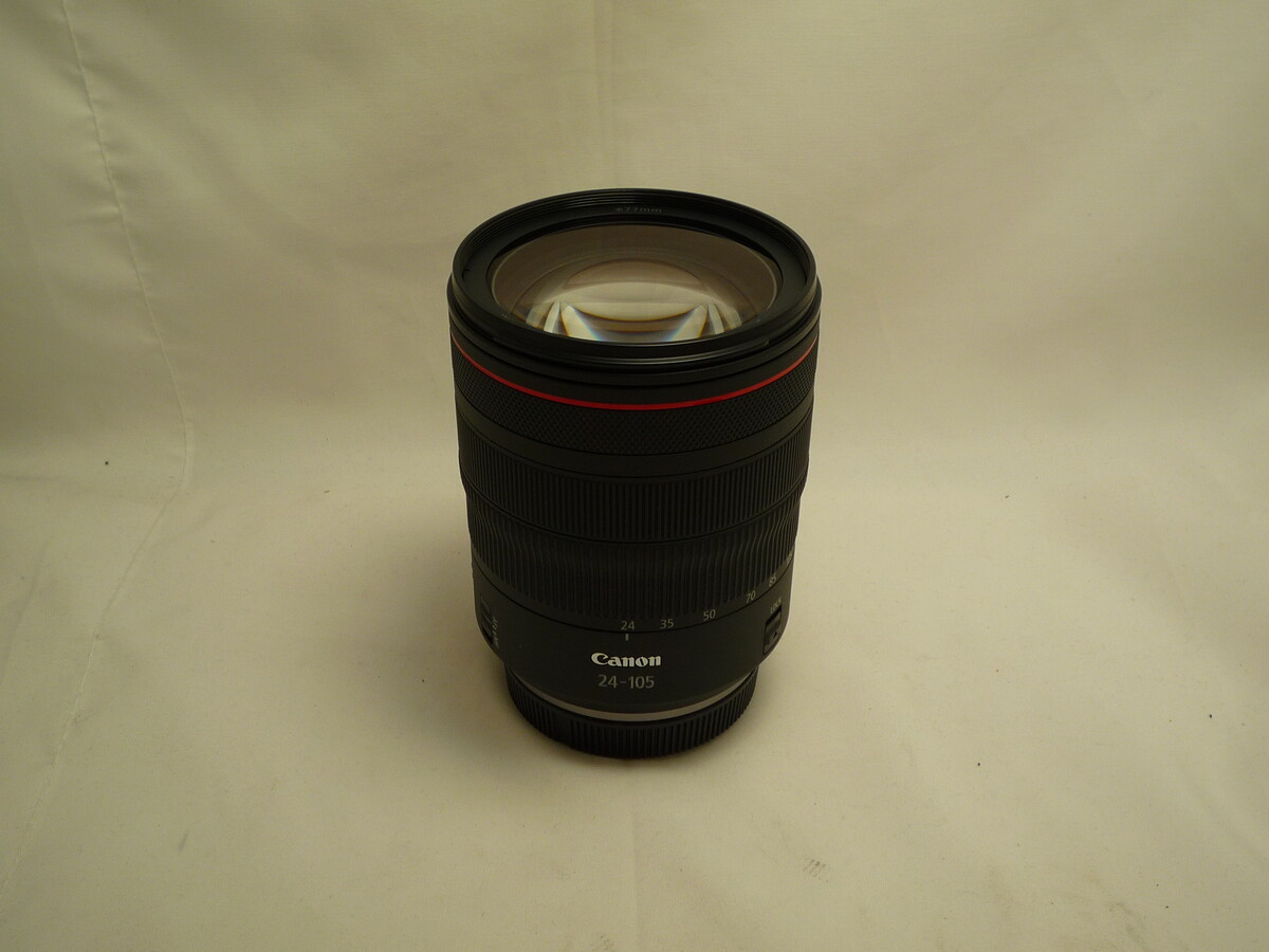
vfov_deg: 34.3
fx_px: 1540
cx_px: 634
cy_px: 476
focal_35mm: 42
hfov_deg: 44.8
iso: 100
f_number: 4.1
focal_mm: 7.3
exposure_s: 1/60
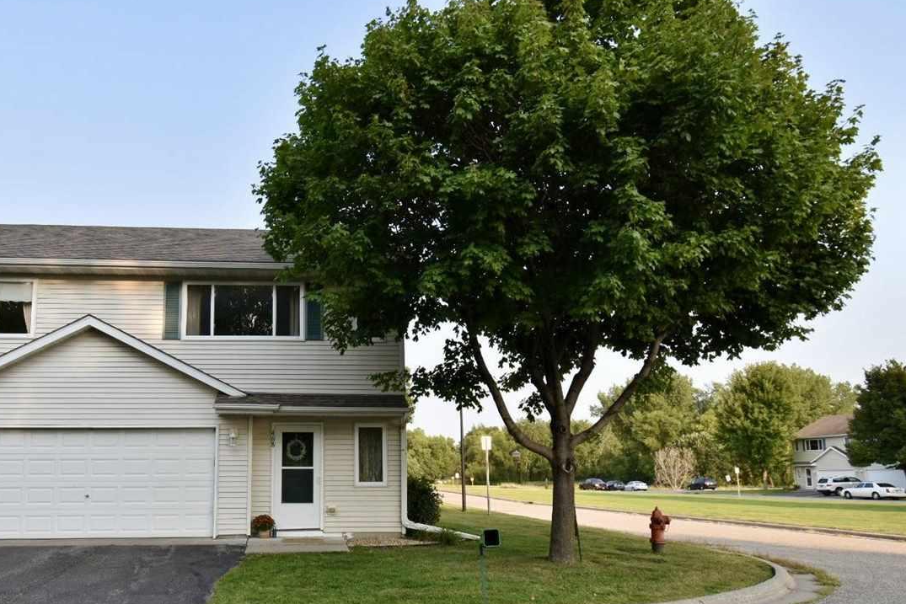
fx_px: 629
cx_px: 367
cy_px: 347
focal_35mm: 25
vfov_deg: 51.1
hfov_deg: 70.8
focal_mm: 14
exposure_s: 1/250
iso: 320
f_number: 8
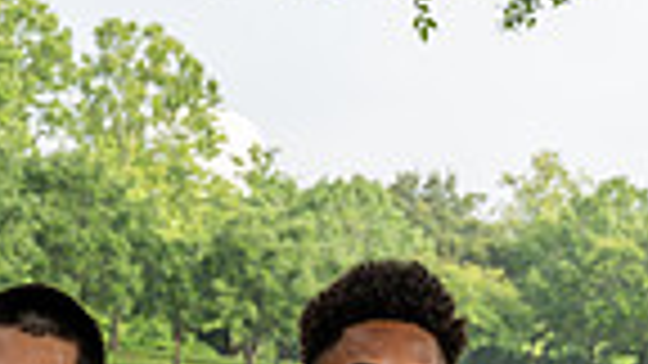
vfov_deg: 9.4
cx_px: 194
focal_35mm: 111
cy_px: 948
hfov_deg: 19.2
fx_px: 1907
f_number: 4
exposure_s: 1/250
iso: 125
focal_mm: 34
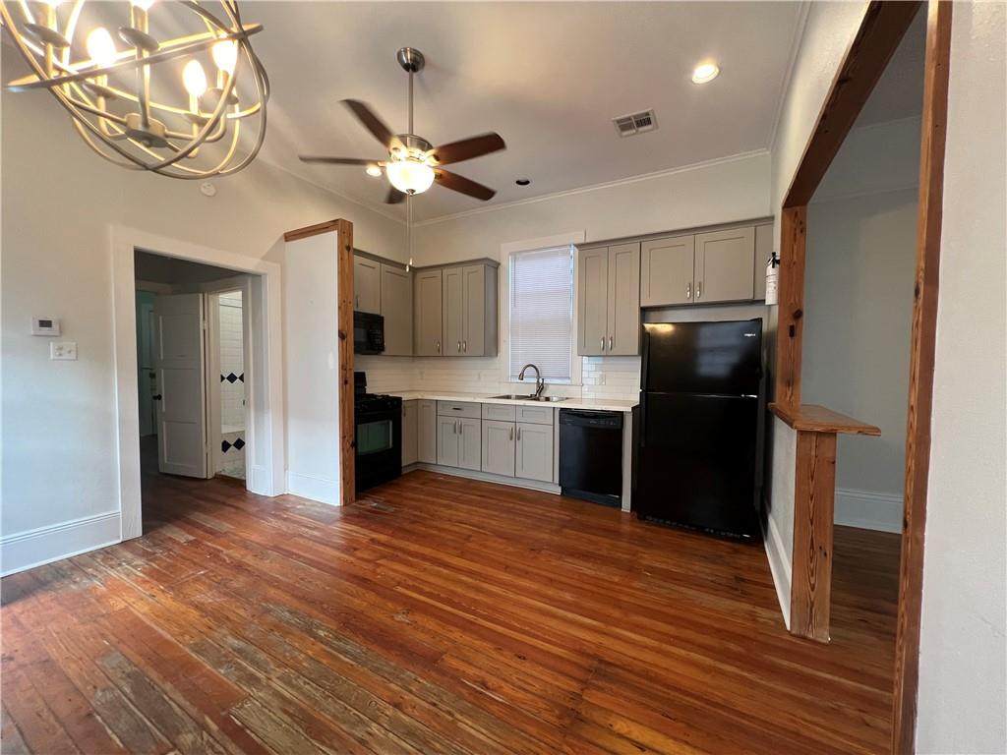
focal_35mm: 13
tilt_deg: -1.4
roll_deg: -0.6
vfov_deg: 89.9
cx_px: 504
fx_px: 378
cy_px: 378
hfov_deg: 106.2
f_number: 1.8
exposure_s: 1/60
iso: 160
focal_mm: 1.57
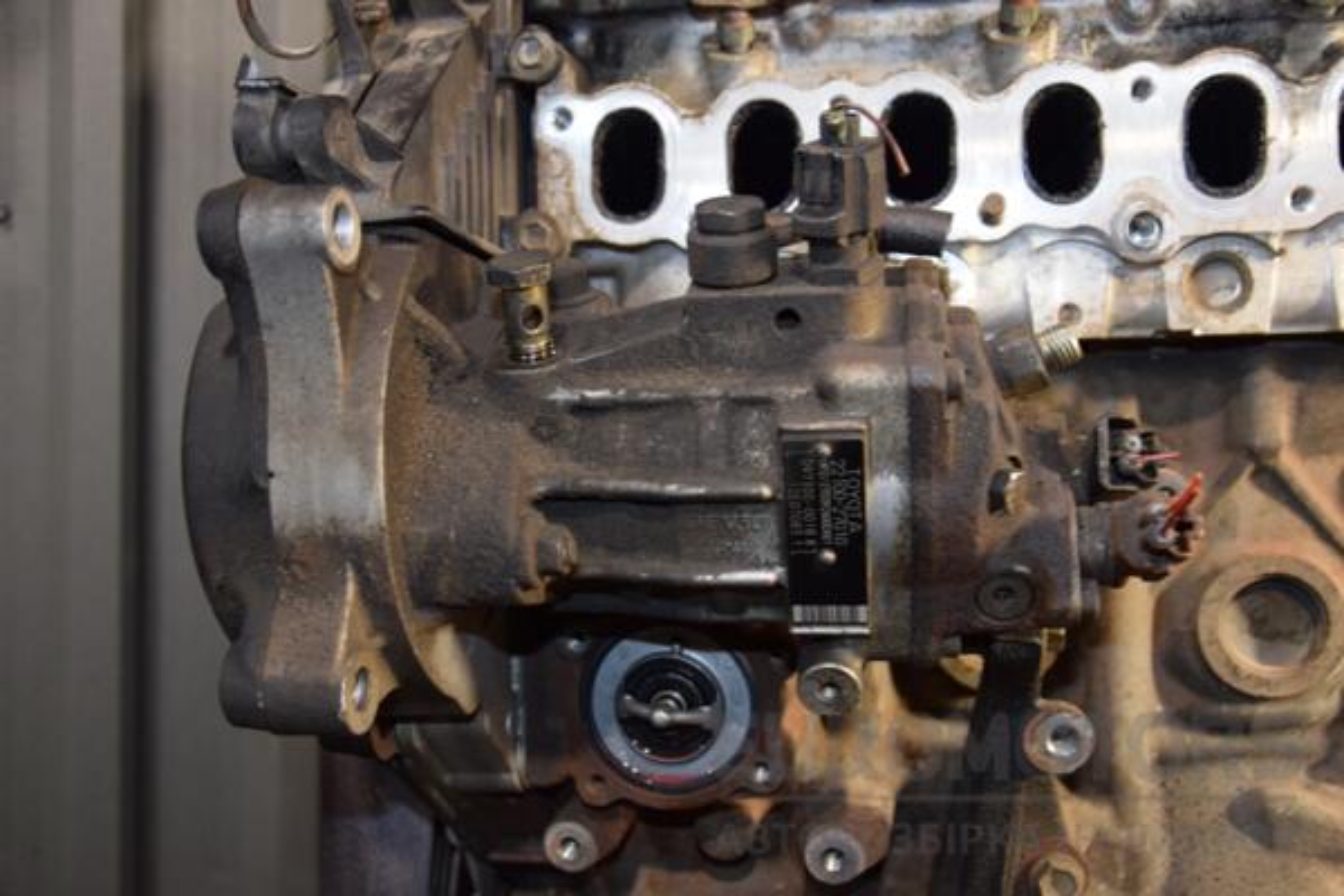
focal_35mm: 36
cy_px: 448
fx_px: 1344
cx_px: 672
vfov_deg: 36.9
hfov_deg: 53.1
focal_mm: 24
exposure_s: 1/60
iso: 800
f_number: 5
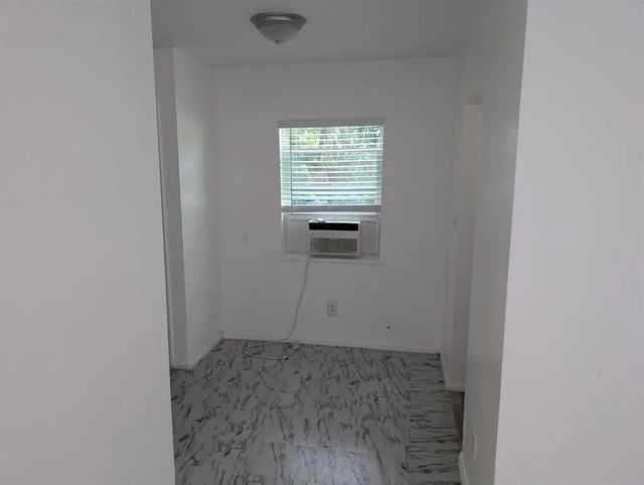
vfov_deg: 56.9
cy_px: 242
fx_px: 447
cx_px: 322
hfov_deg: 71.5
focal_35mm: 24
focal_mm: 6.9
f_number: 1.68
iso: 18
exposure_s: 1/28.2
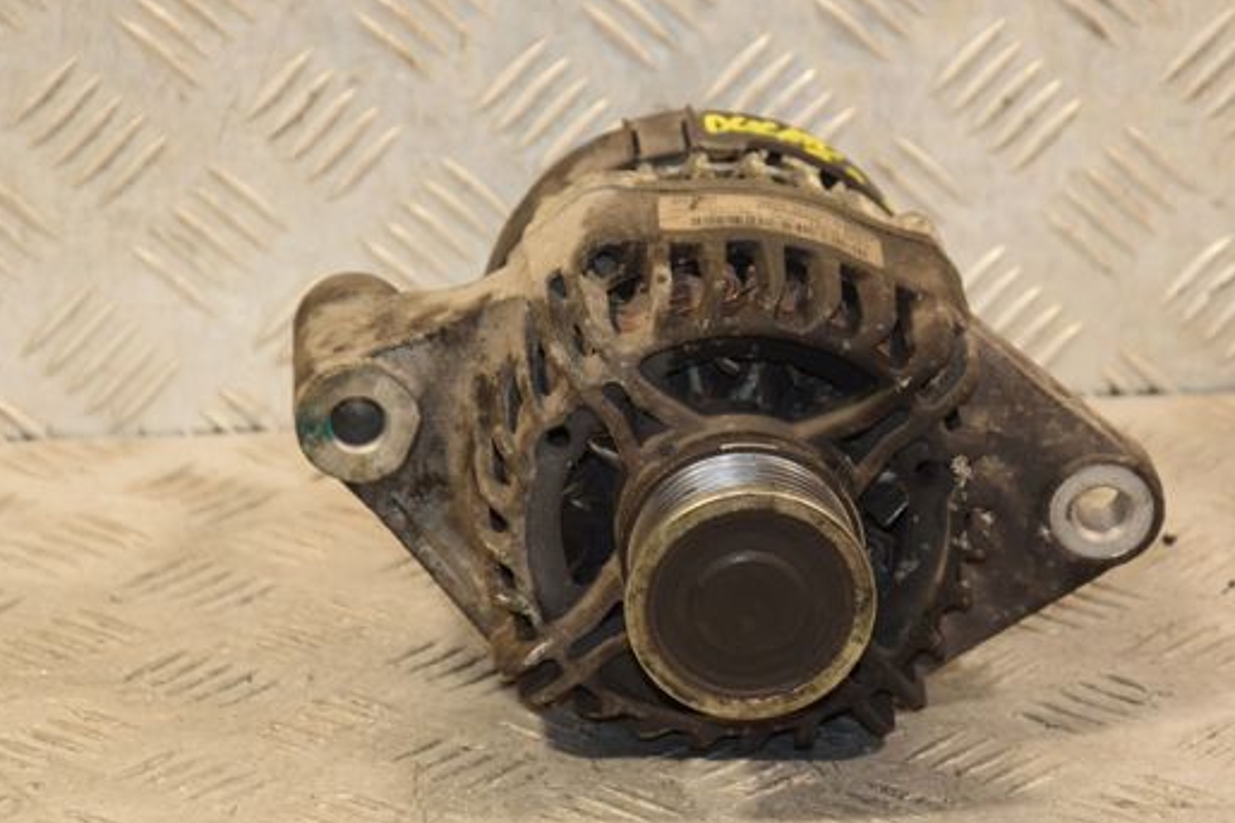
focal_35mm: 196
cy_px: 427
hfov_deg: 10.5
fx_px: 6708
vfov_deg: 7.0
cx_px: 640
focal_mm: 105
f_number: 5.6
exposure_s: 1/125
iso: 800
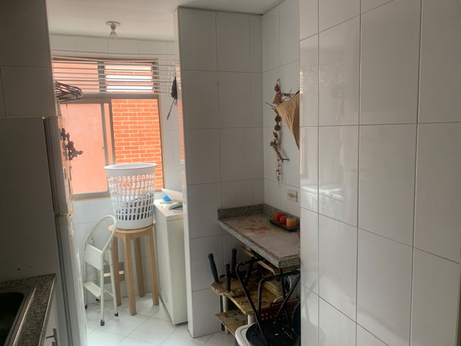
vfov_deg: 53.0
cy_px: 173
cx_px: 230
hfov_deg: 67.3
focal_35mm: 26
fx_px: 346
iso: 100
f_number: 1.8
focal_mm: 4.25
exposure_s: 1/77
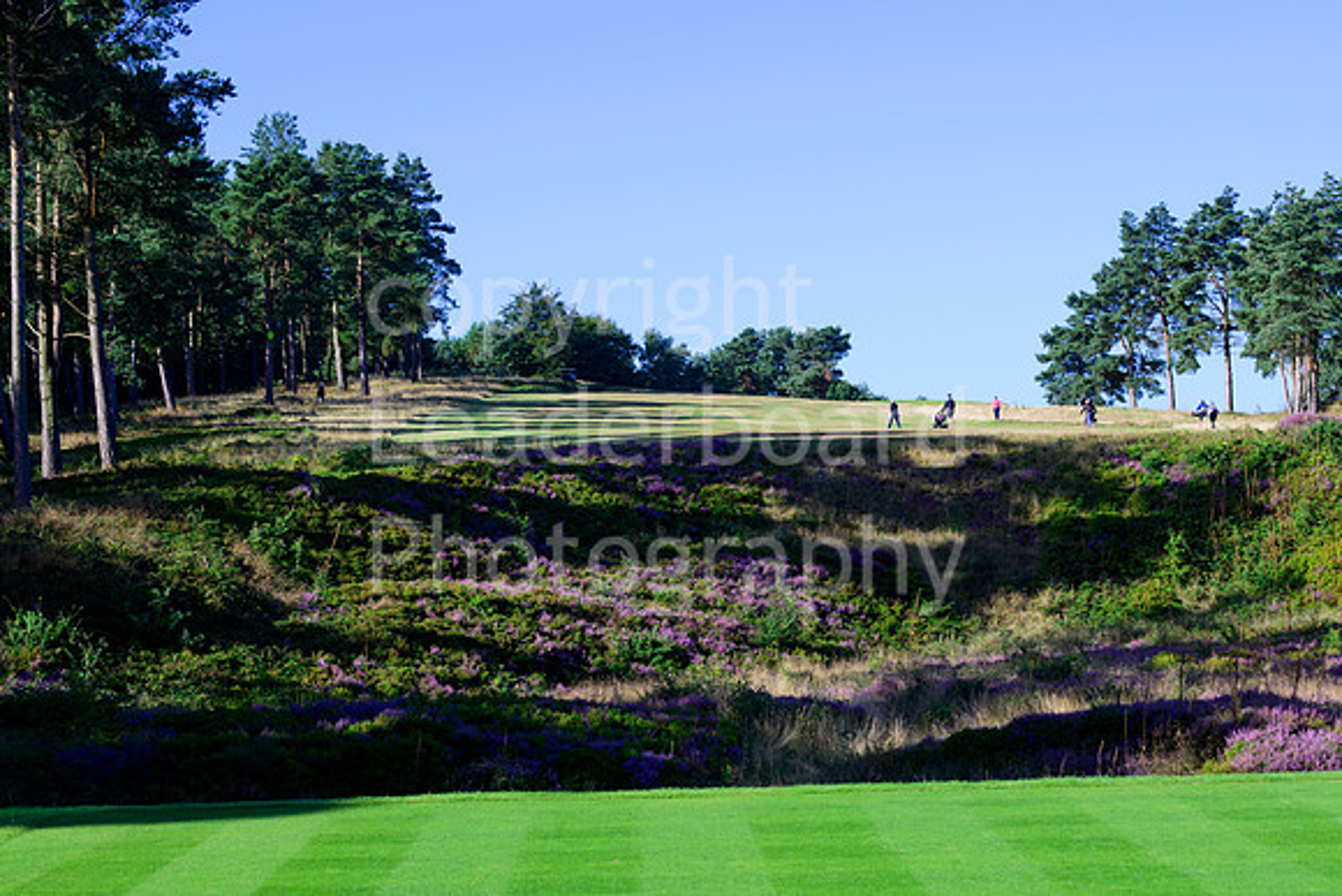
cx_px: 671
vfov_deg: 19.2
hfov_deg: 28.4
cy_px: 448
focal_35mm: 71
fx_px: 2647
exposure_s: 1/160
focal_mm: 71
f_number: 10
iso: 160
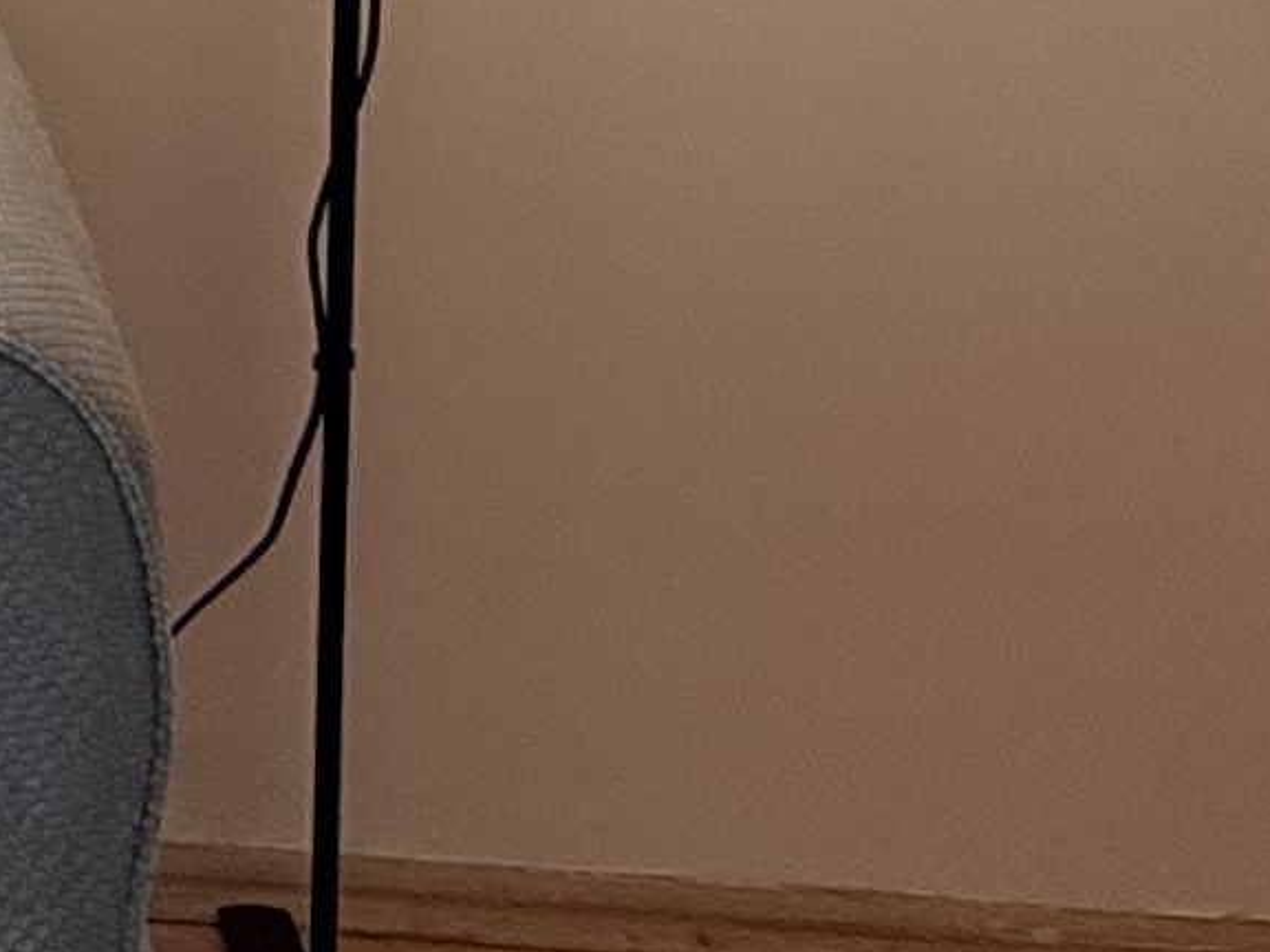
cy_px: -714
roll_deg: -0.3
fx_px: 3595
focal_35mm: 98
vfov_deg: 13.6
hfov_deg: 17.0
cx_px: -926
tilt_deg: -3.5
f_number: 2.2
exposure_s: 1/100
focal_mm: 2.22
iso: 160
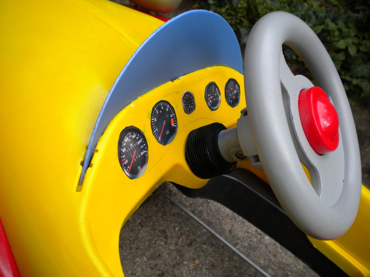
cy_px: 138
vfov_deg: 40.7
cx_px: 185
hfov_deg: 52.6
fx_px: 374
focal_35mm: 35
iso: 80
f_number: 3.1
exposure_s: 1/267
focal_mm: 6.3
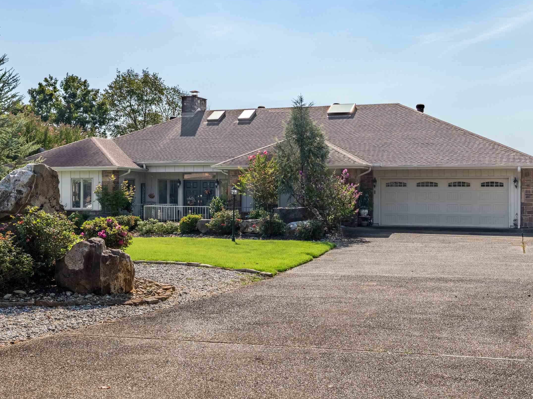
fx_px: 739
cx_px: 234
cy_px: 175
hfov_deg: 39.6
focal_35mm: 48
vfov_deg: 30.2
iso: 125
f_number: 11
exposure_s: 1/1600
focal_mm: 35
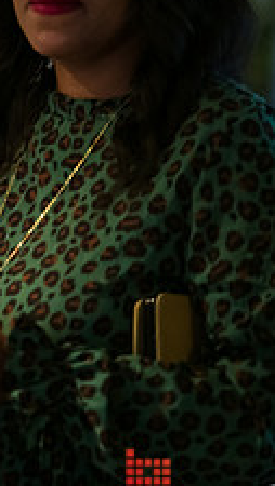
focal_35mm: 418
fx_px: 5405
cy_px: 144
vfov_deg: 5.2
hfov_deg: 2.9
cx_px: -349
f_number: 3.2
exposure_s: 1/200
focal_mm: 155
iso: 1600
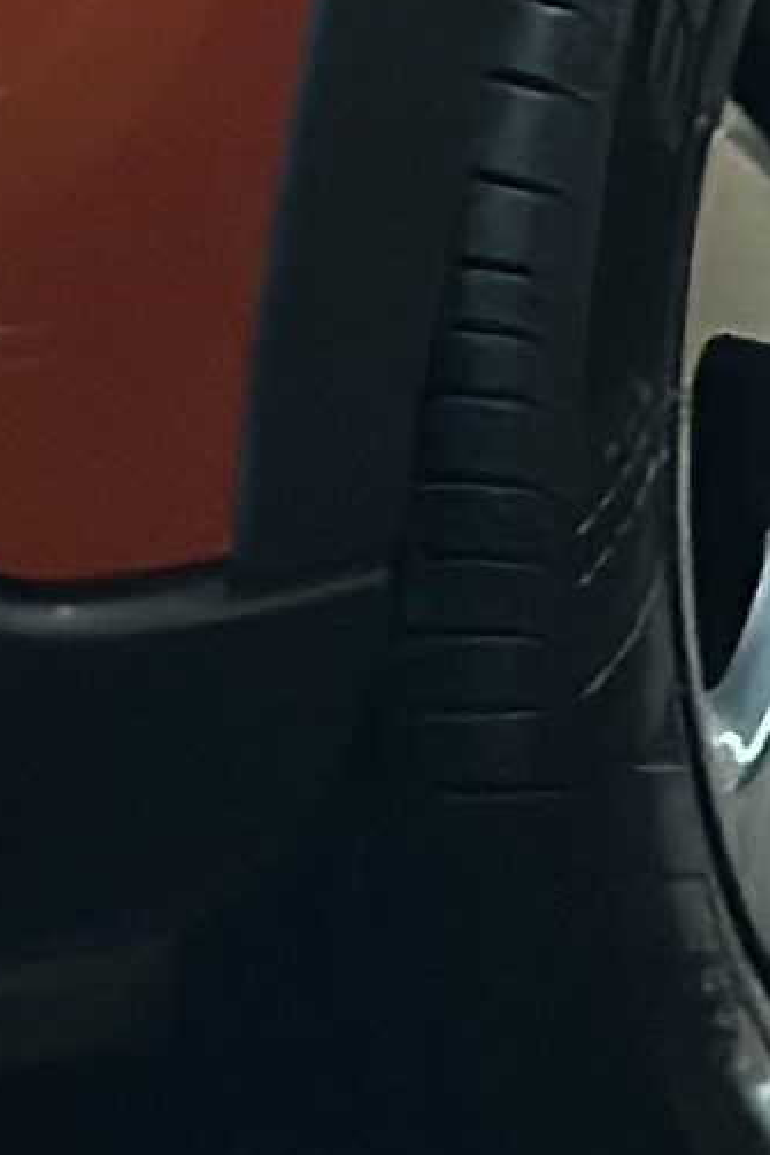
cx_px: -439
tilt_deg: -3.9
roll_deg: +0.3
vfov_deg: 5.0
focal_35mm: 400
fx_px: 12841
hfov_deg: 3.4
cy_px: -1534
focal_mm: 6.86
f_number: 1.78
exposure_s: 1/50
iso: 250
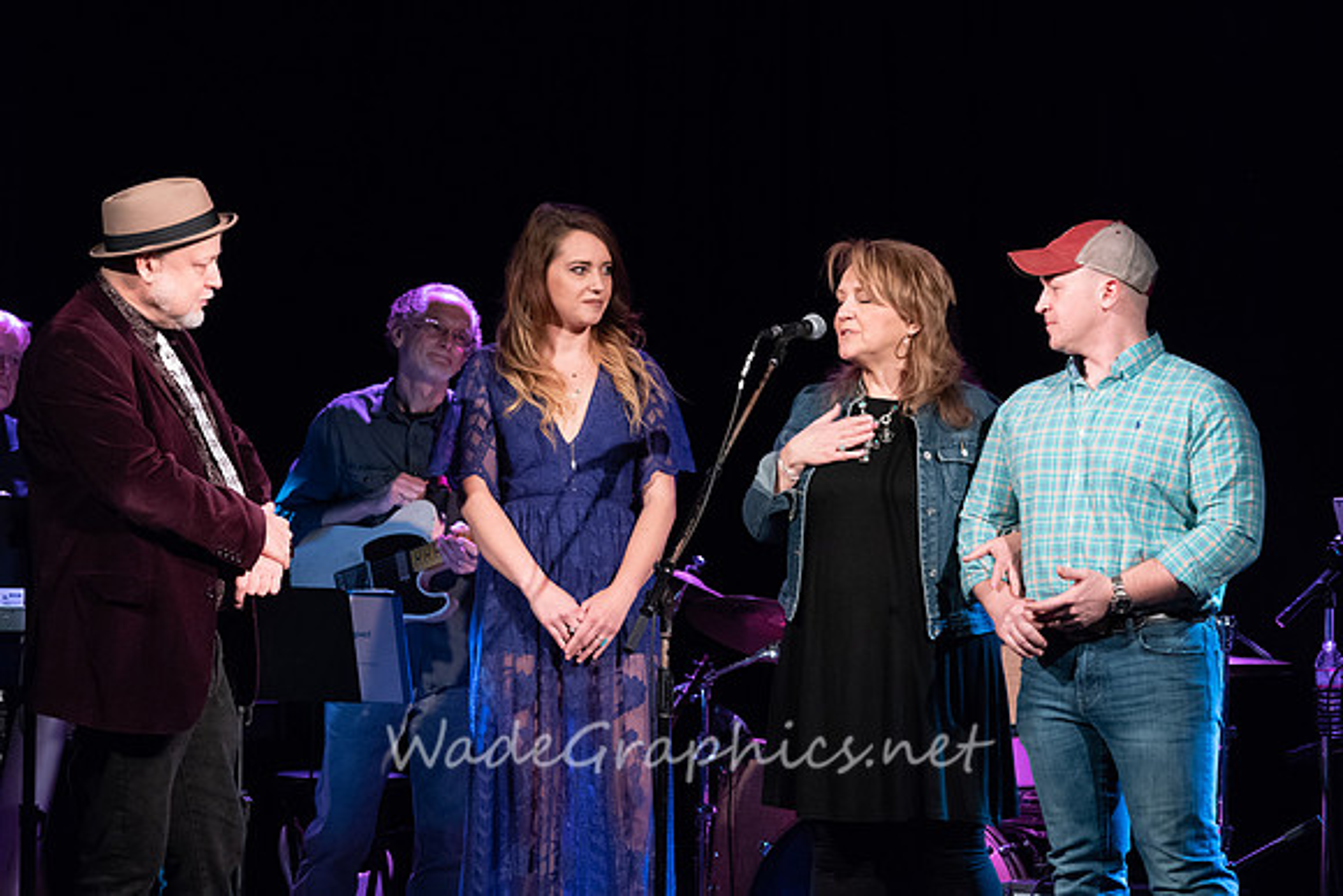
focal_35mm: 120
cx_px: 672
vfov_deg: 11.4
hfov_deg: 17.1
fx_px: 4478
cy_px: 448
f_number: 6.3
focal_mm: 120
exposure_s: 1/125
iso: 6400
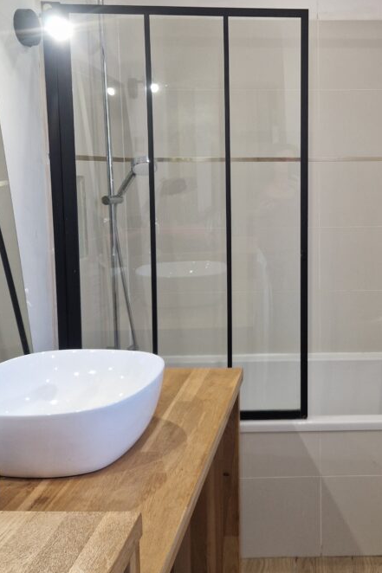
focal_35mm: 37
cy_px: 234
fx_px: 589
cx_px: 315
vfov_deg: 51.6
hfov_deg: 34.6
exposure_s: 1/180
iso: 125
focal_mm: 5.4
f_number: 1.8
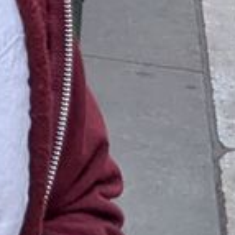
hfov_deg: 9.7
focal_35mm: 166
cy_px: -345
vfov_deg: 9.3
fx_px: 1275
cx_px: -258
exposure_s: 1/661
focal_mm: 2.74
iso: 48
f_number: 2.2
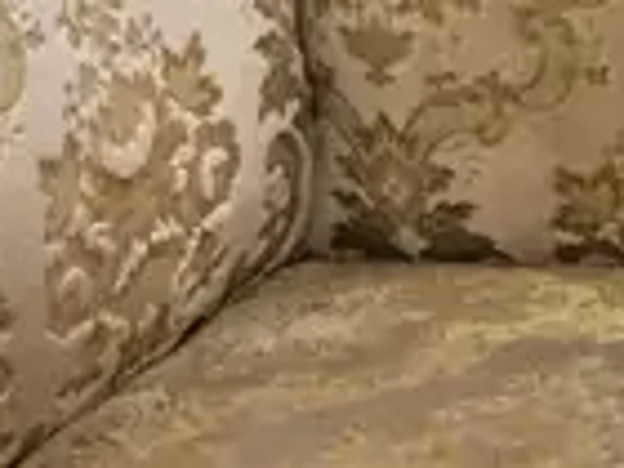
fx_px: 3822
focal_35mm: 212
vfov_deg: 7.0
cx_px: 1542
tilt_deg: -22.7
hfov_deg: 8.5
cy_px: -36
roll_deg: +1.3
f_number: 2.2
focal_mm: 4.15
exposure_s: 1/17
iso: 32
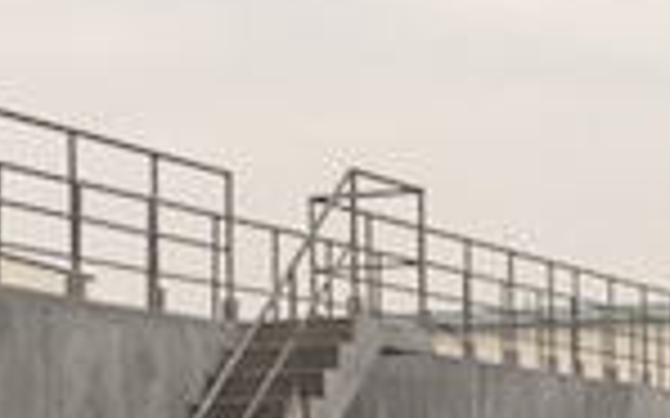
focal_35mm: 144
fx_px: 2628
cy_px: 501
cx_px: 567
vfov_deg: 9.0
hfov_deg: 14.4
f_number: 2.2
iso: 32
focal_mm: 4.15
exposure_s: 1/860
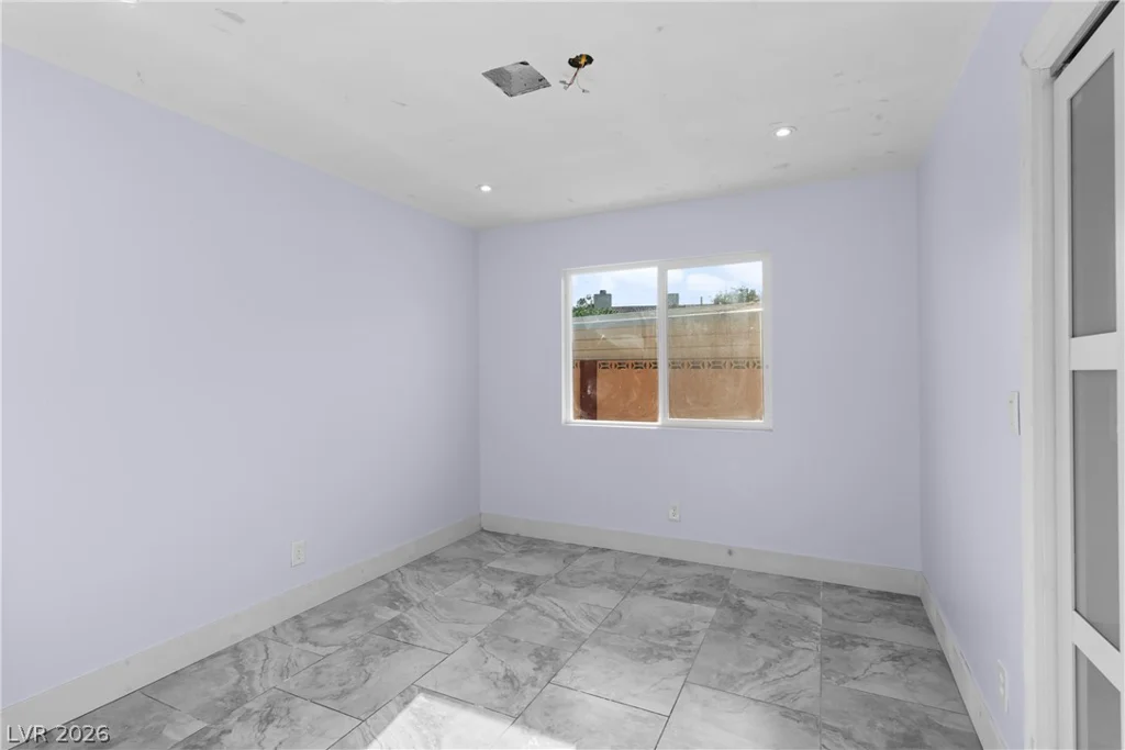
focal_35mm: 17
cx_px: 562
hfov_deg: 93.3
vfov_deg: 70.5
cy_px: 375
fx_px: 531
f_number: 8
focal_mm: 17
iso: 400
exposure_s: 1/200
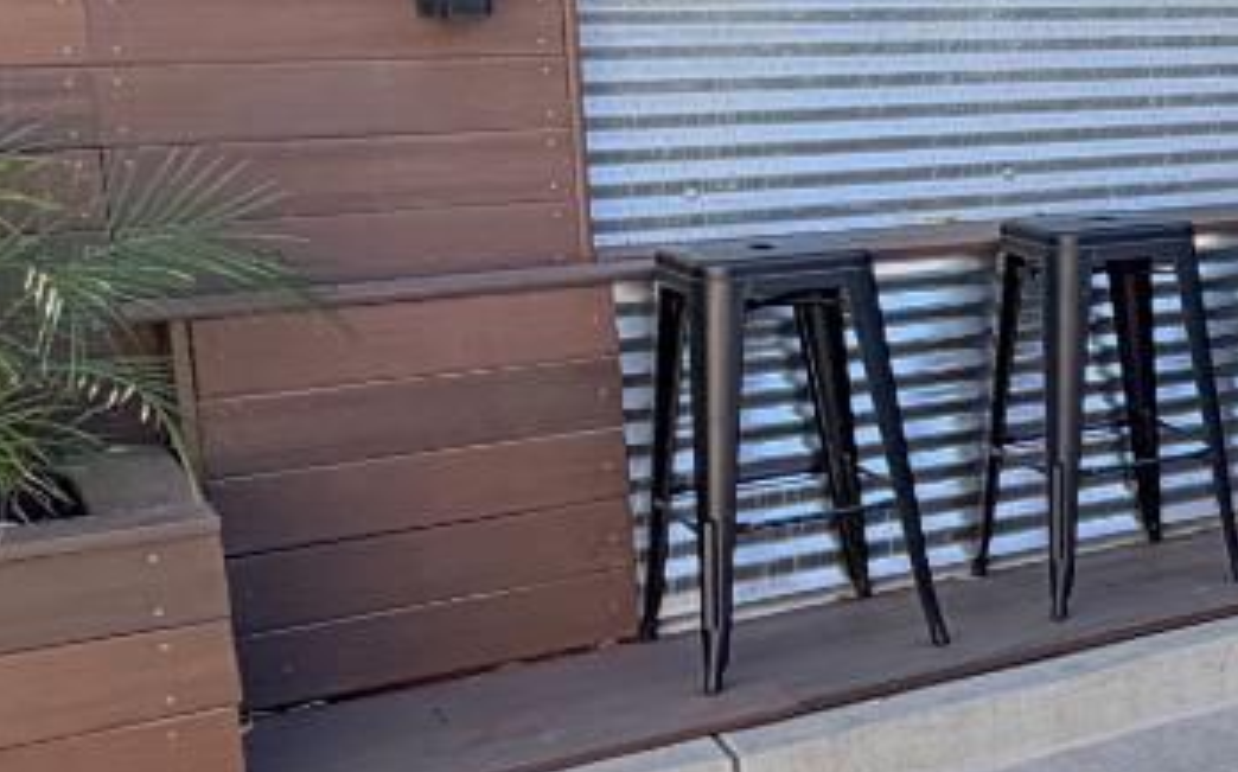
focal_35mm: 64
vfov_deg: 20.2
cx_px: 1868
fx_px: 2158
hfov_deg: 24.6
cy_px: 283
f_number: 2.2
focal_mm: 2.22
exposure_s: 1/121
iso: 64
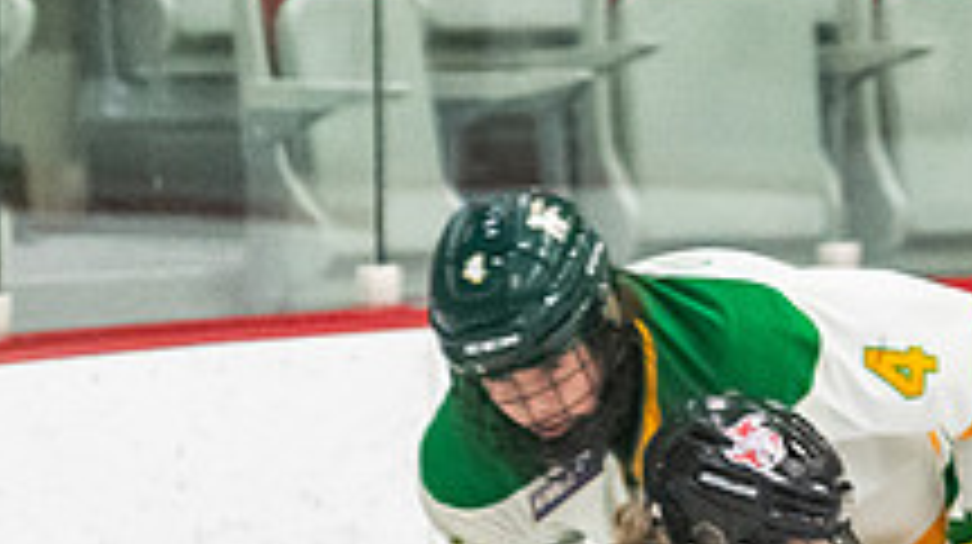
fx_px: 16453
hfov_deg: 3.4
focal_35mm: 639
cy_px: 843
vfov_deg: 1.9
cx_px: 923
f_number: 2.8
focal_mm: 105
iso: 3200
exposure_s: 1/640
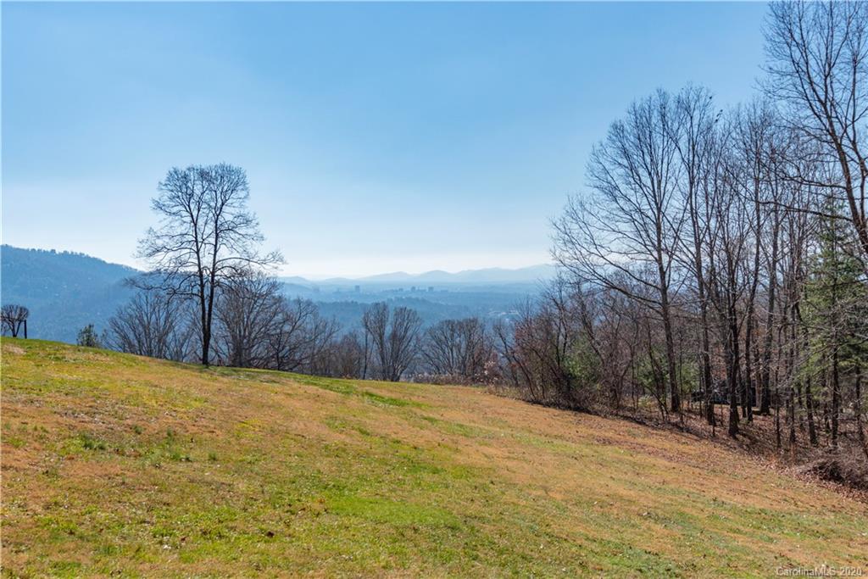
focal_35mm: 35
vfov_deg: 37.9
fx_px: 844
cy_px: 290
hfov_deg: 54.4
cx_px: 434
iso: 400
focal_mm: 35
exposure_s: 1/4000
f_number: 7.1
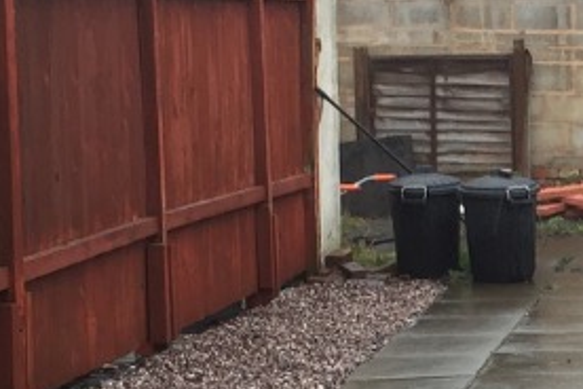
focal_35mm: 131
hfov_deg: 15.1
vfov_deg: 10.4
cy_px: 372
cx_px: 703
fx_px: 2121
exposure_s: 1/100
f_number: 2.2
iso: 40
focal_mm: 4.15
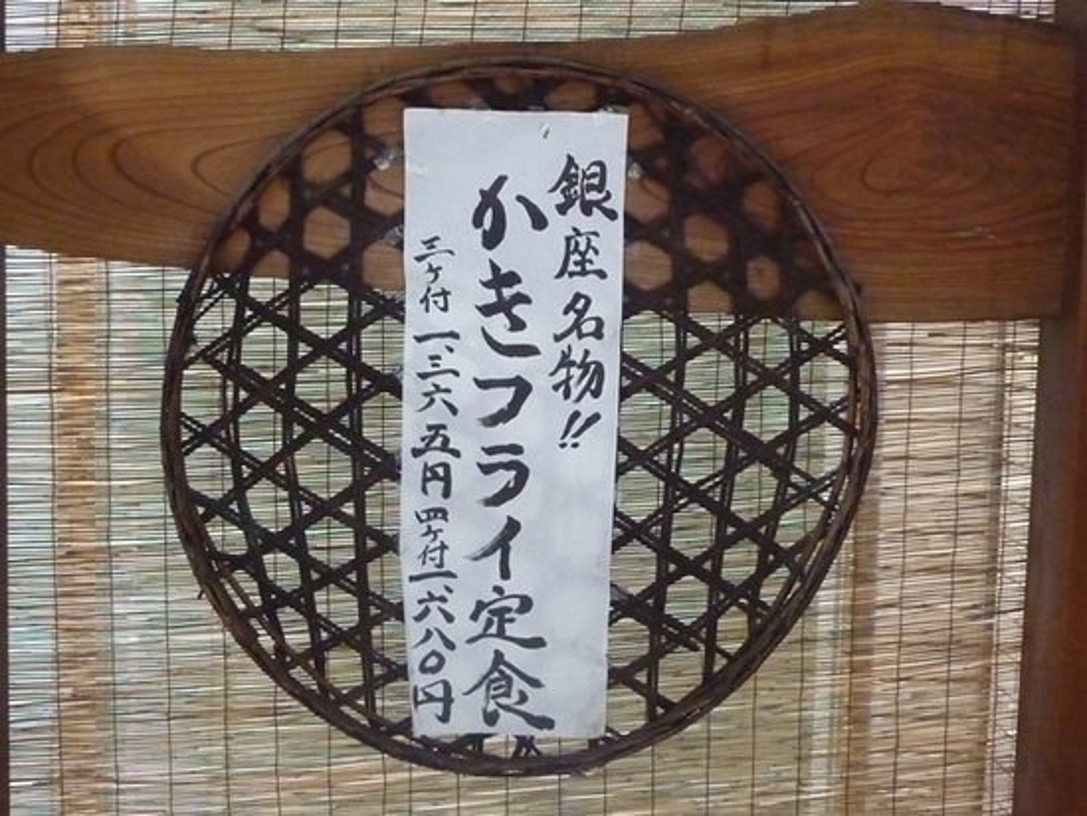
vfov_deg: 35.1
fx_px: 1288
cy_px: 408
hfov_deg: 45.8
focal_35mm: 41
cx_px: 544
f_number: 3.4
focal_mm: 4.7
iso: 800
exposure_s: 1/50
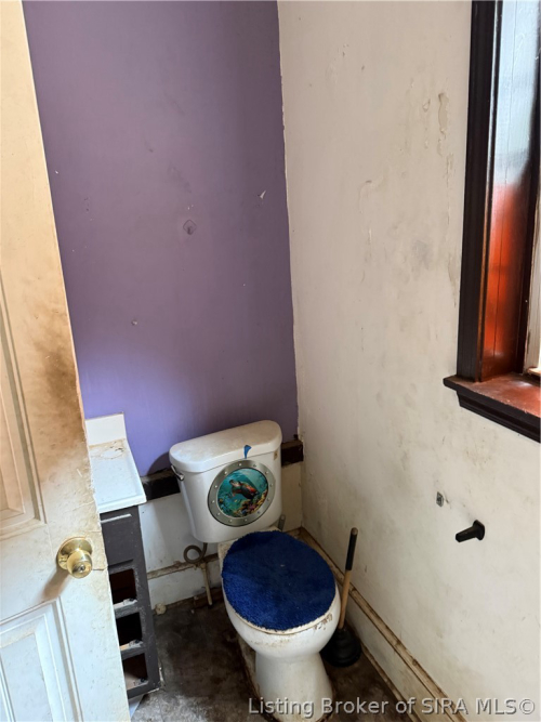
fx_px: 500
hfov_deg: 56.8
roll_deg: +1.2
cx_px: 270
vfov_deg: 71.6
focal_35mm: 24
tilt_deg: -9.4
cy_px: 361
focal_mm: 6.76
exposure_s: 1/60
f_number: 1.78
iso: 500
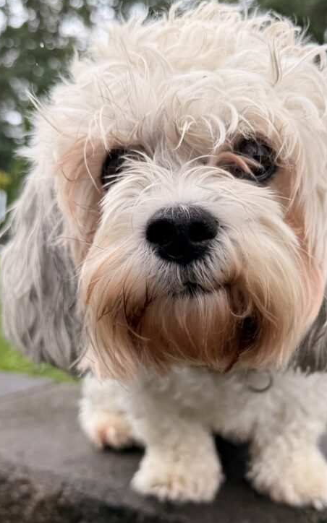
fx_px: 514
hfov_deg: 35.3
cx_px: 179
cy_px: 316
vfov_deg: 53.6
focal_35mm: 36
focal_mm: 6.76
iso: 80
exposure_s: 1/1046
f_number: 1.78
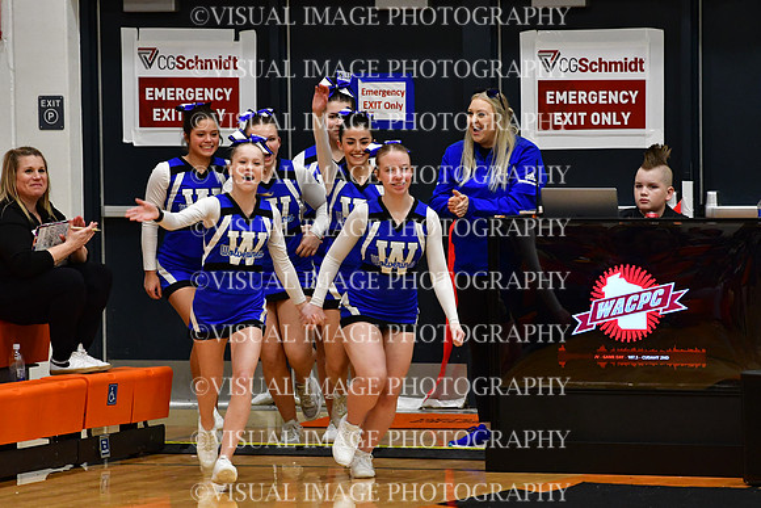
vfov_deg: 4.6
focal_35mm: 300
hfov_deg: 6.9
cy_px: 254
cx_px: 380
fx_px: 6343
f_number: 4
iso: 4000
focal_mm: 200
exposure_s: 1/500
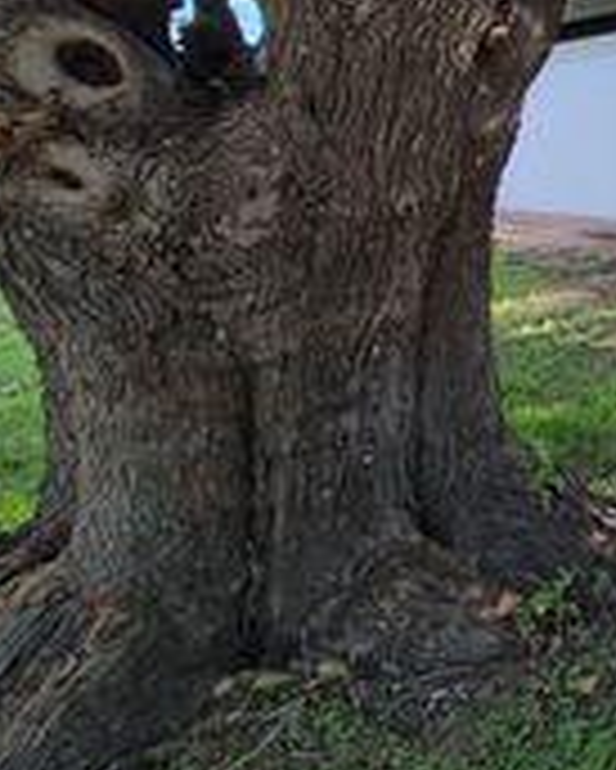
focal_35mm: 37
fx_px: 842
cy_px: 227
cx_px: 994
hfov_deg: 25.6
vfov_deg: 47.8
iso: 40
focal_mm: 1.74
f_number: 2.2
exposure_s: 1/516
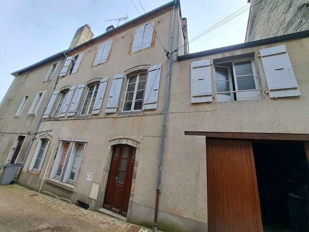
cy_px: 116
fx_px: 116
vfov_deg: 89.9
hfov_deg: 106.2
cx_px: 154
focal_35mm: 13
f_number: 2.2
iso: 50
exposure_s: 1/476
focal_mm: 1.74
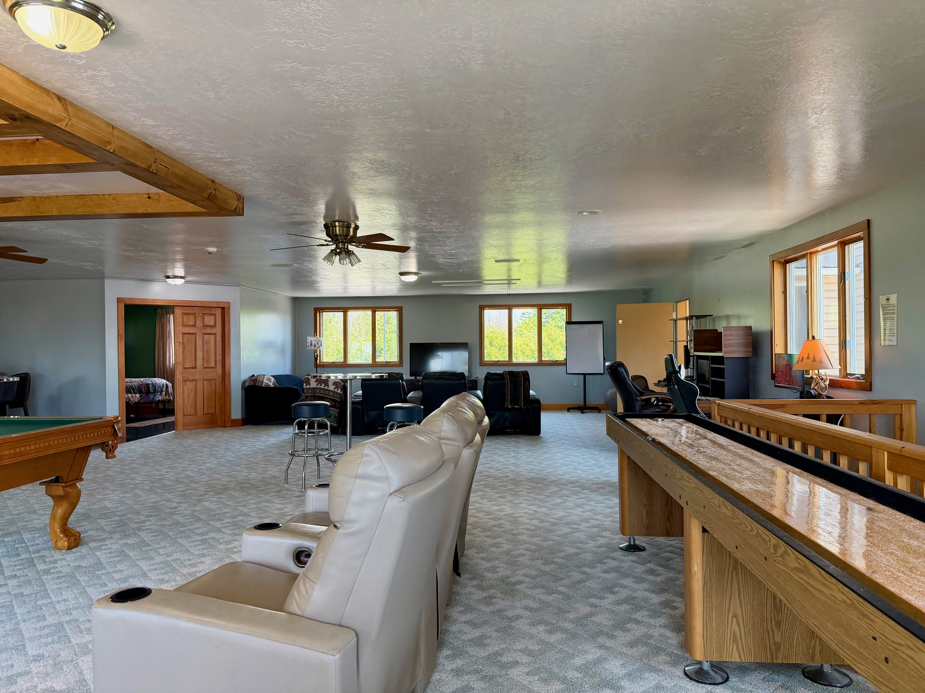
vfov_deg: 56.8
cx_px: 462
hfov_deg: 71.6
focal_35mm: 24
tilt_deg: +0.3
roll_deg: +0.9
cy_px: 346
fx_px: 641
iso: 200
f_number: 1.78
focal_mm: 6.76
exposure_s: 1/183
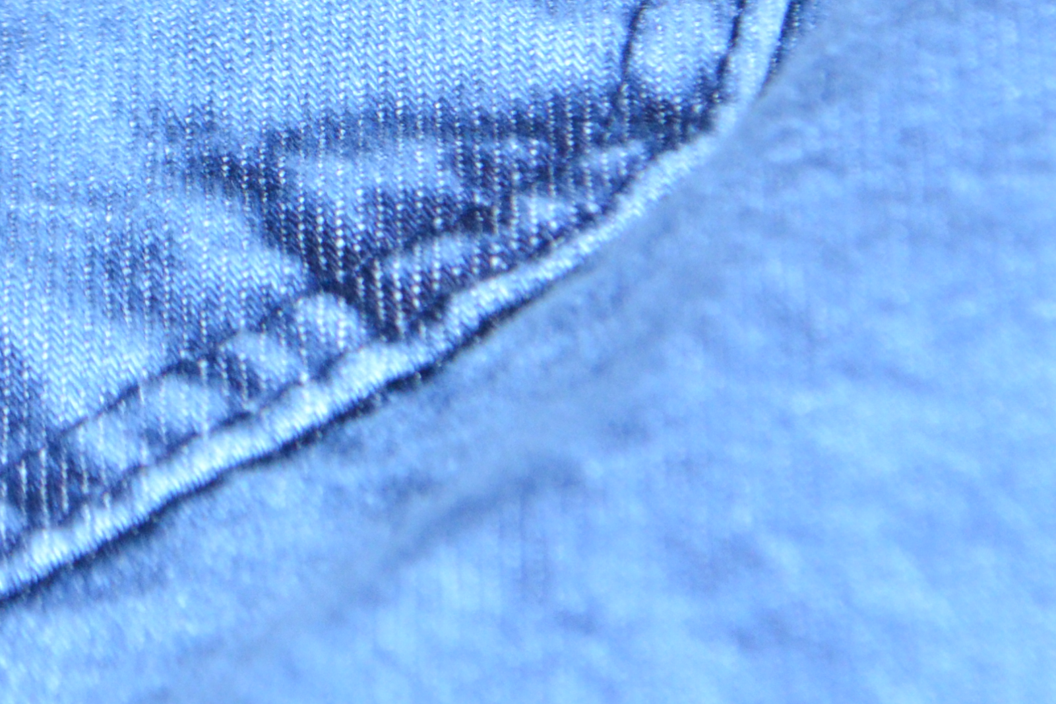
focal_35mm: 237
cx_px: 315
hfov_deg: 8.7
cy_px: 8
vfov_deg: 5.8
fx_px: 6964
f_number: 7.1
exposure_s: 1/25
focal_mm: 55
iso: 1600
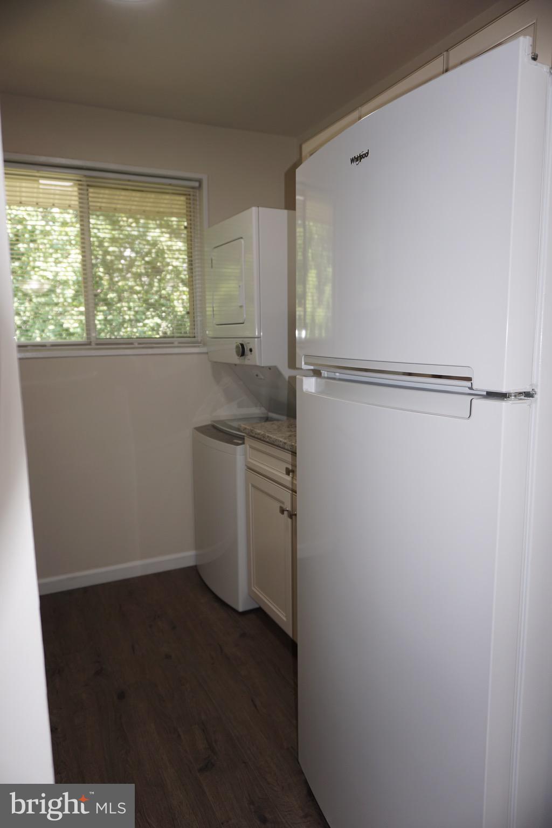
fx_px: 552
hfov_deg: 53.1
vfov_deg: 73.7
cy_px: 414
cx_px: 276
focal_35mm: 24
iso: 125
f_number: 3.5
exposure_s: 1/60
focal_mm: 16
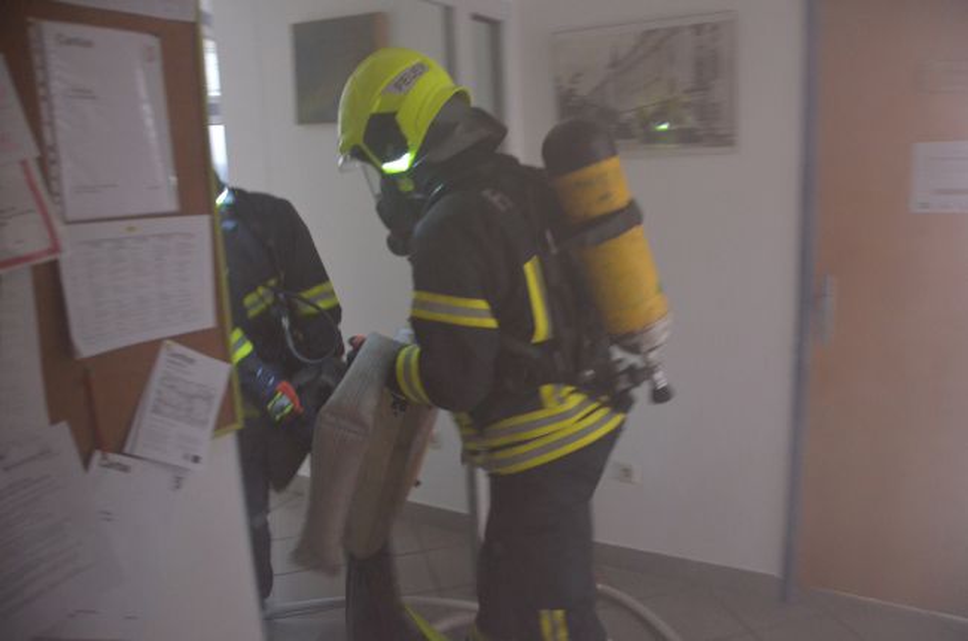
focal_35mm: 27
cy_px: 320
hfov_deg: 67.5
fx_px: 724
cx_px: 484
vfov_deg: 47.7
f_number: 3.5
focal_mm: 18
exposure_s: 1/20
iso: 3200
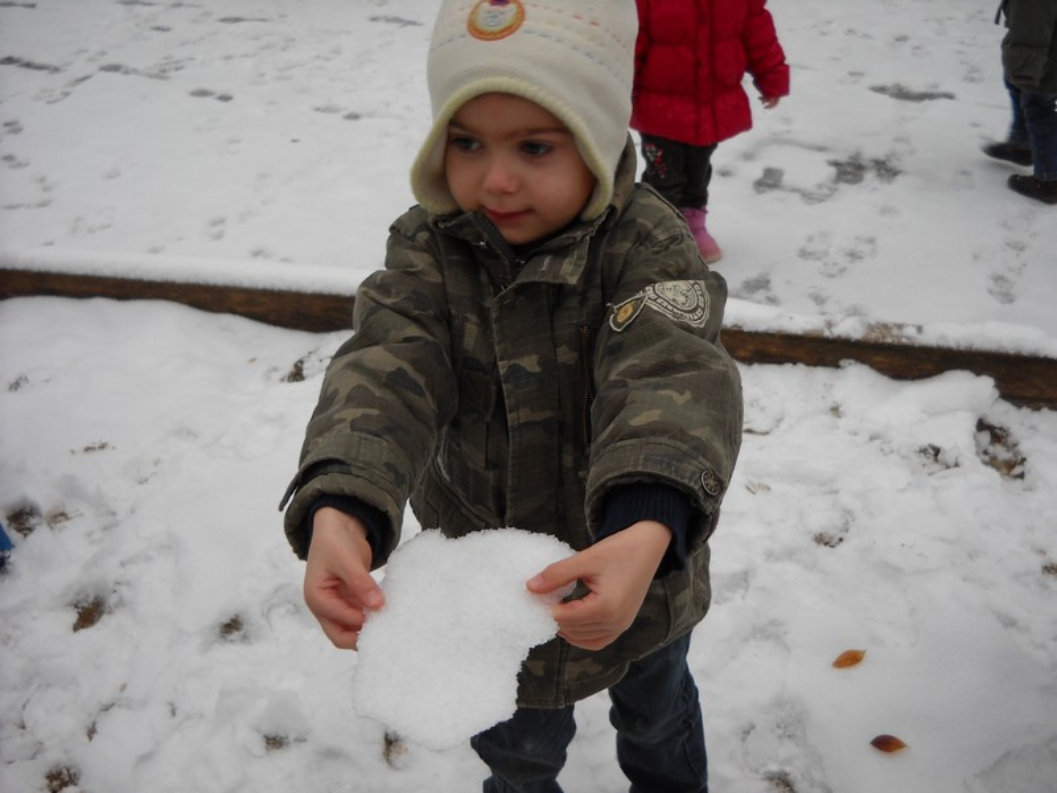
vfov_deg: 35.1
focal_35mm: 41
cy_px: 396
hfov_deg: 45.8
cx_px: 528
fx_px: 1252
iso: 67
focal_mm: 6.72
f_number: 3.1
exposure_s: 1/60
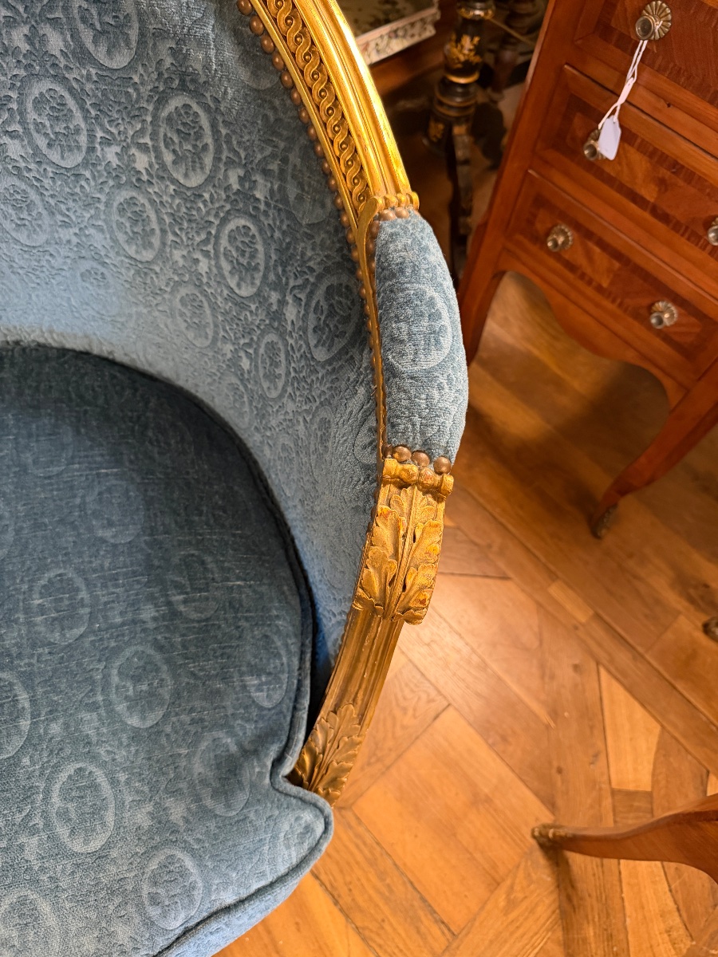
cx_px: 359
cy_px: 478
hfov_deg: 56.8
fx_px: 664
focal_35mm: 24
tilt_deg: -62.7
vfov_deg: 71.6
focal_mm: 6.76
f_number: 1.78
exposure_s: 1/33
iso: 640
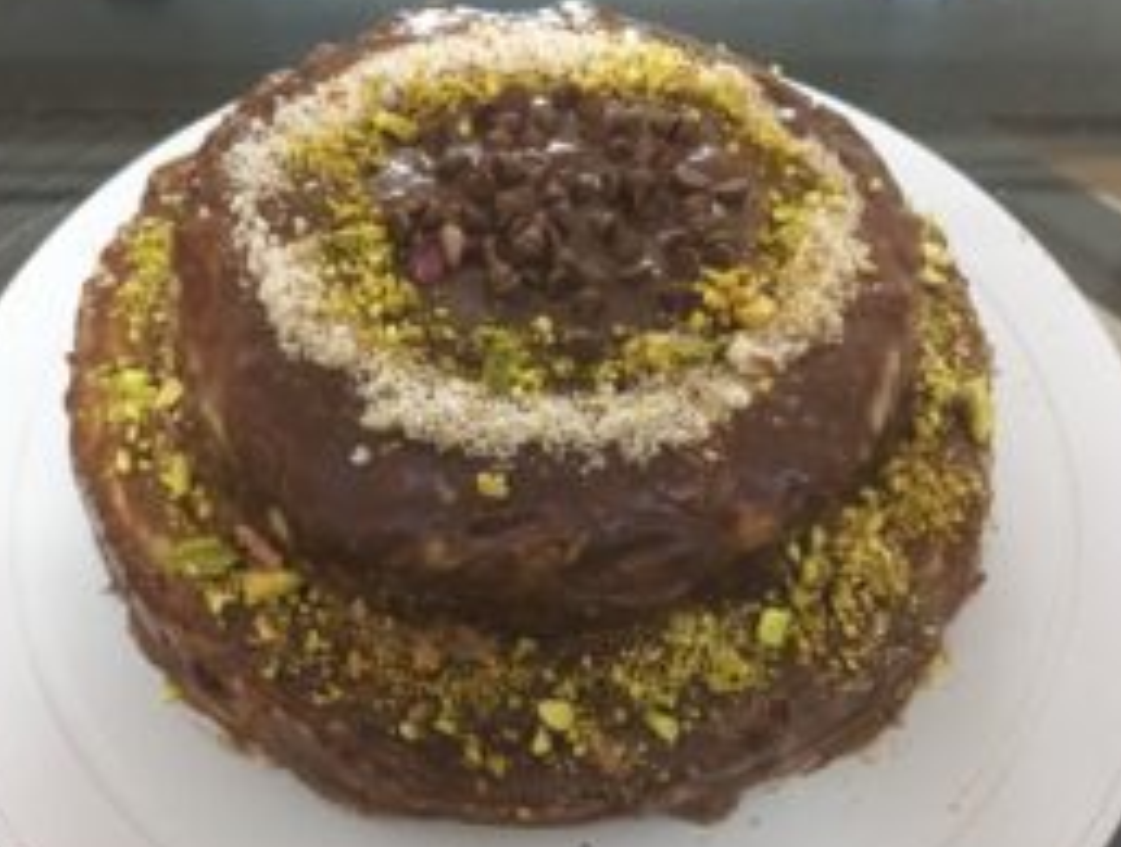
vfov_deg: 36.8
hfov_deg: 47.7
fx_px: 1267
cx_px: 513
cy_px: 523
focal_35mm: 39
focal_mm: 4.26
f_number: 1.8
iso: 2531
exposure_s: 1/20
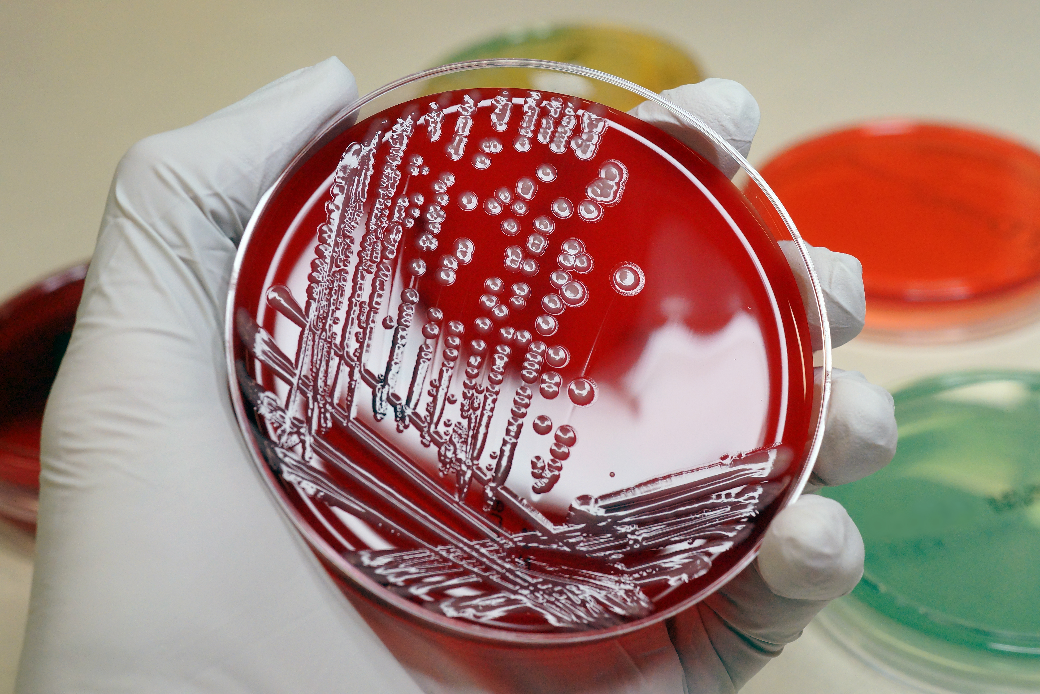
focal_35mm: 52
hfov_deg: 37.9
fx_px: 1517
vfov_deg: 25.8
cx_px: 520
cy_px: 347
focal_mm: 35
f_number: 6.3
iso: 800
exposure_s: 1/60
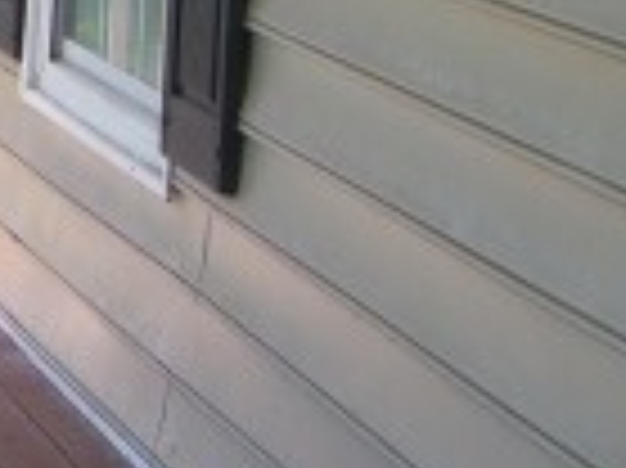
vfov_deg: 8.3
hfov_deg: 10.9
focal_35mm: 175
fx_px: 3162
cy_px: -194
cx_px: -266
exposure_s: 1/250
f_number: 2.7
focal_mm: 6.2
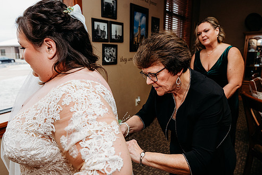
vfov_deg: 46.4
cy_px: 92
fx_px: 204
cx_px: 117
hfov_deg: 65.3
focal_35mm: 28
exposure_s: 1/200
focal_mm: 24
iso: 1250
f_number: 4.5
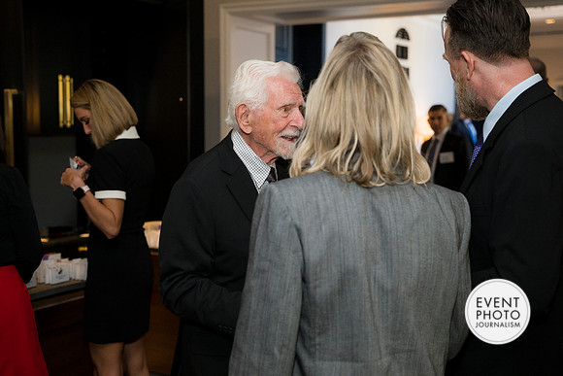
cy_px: 188
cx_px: 282
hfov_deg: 39.6
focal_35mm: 50
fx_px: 782
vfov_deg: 27.0
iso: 800
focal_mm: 50
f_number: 4
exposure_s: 1/125
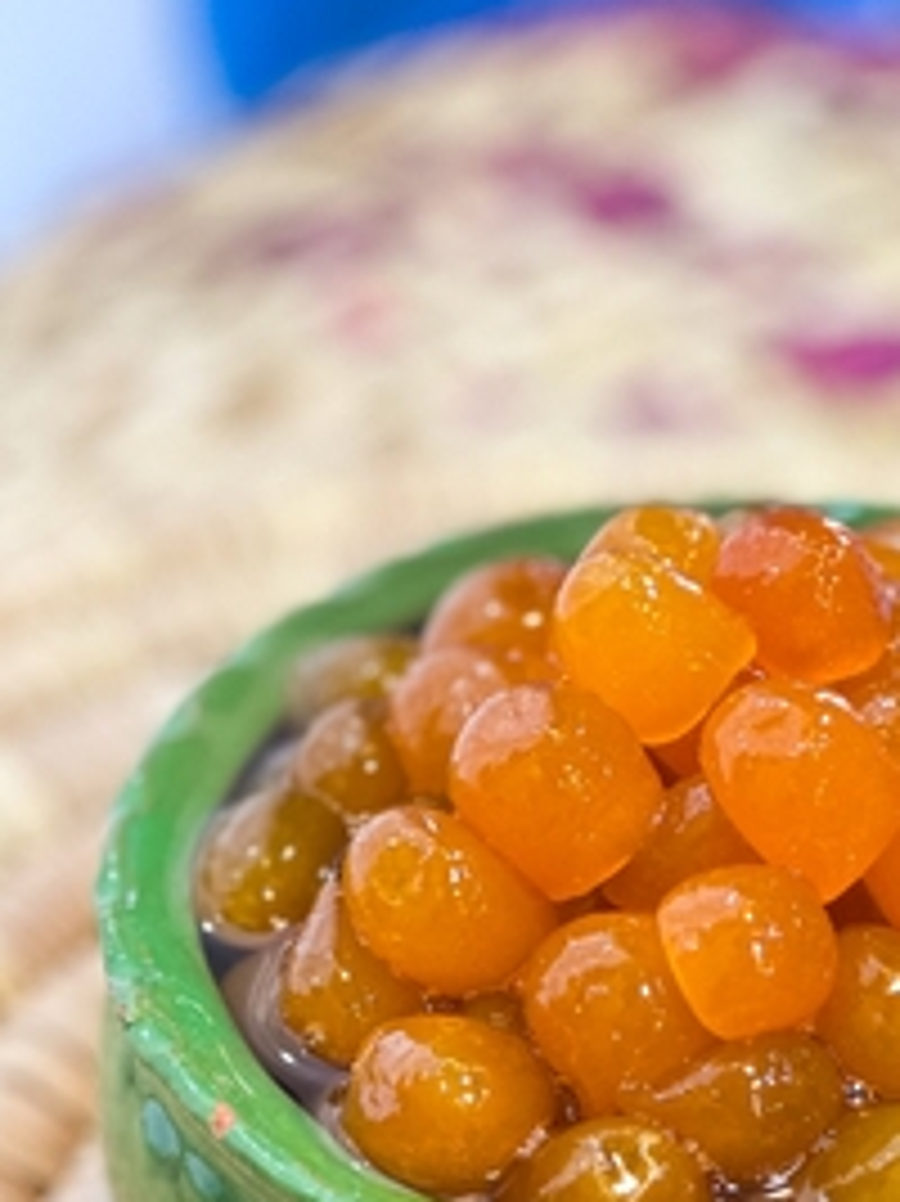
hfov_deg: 9.6
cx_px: 738
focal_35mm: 154
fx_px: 5343
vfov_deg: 12.8
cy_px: 871
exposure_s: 1/35
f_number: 2.8
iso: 250
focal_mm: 9
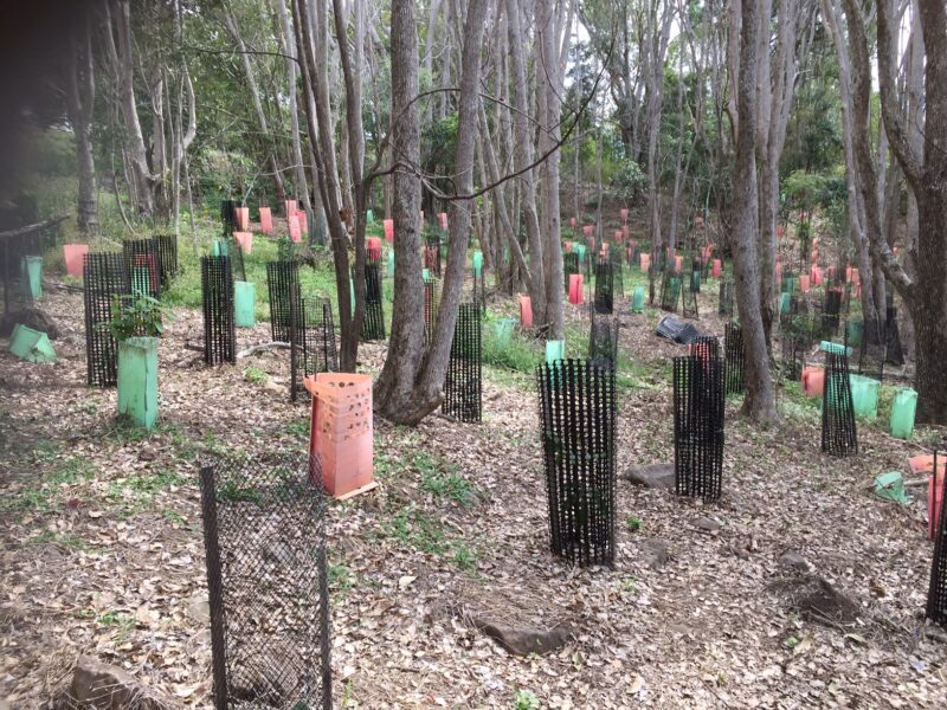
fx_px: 793
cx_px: 474
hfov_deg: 61.7
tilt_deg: -9.8
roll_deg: +4.3
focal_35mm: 29
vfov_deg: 48.2
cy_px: 355
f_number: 2.2
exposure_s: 1/309
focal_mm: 4.15
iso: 32
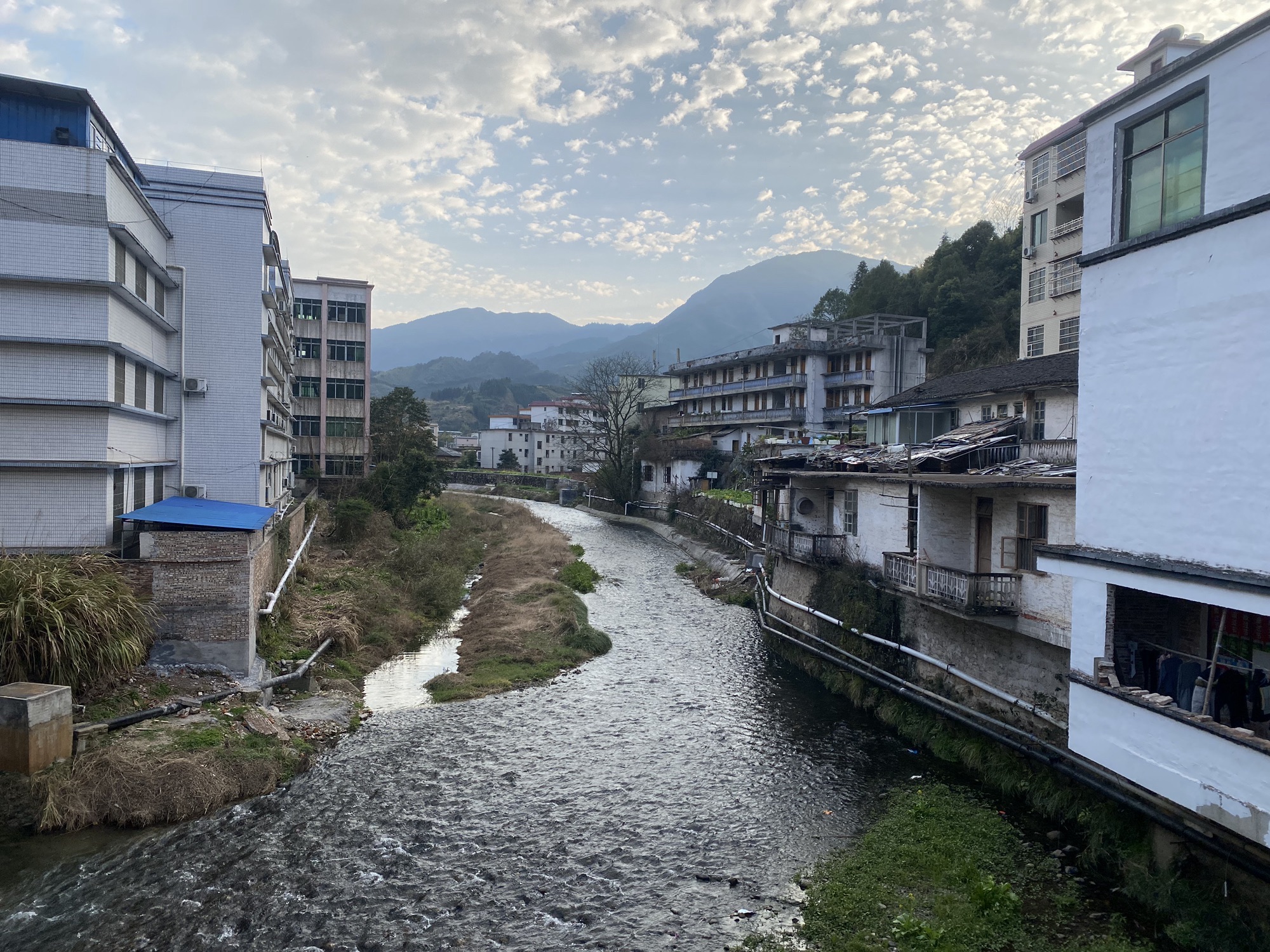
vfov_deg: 53.1
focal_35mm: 26
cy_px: 476
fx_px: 954
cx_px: 635
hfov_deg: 67.3
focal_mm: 4.25
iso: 32
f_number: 1.8
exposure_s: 1/1082
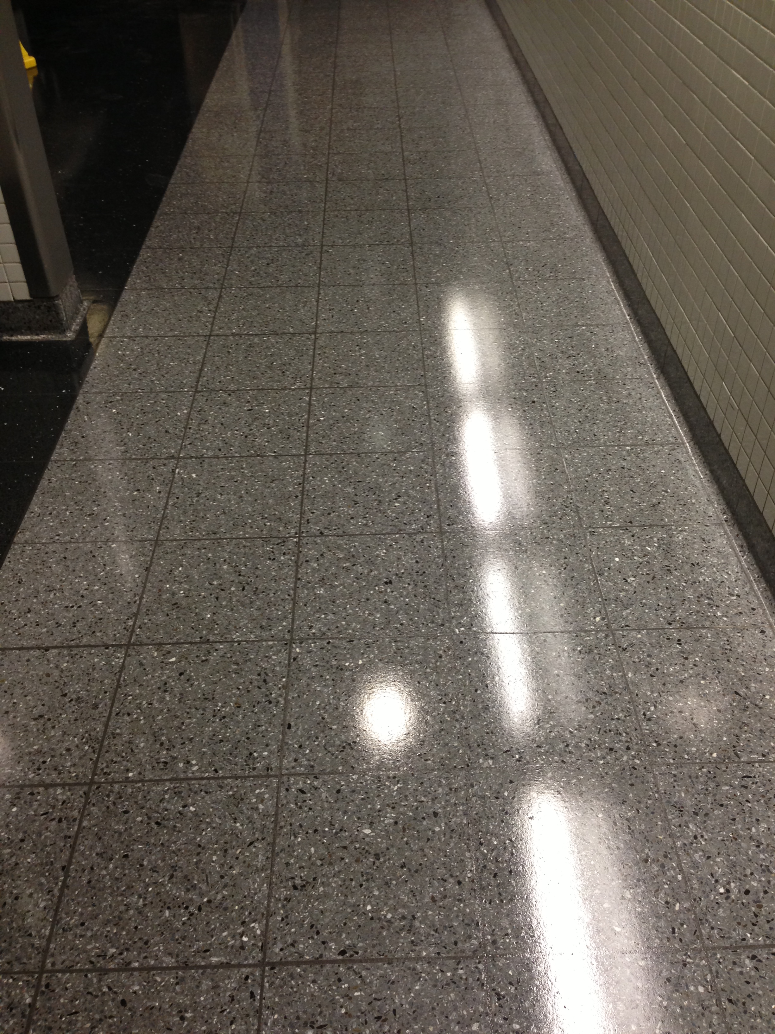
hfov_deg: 42.9
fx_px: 985
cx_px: 388
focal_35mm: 33
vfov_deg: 55.4
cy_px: 517
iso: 100
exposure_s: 1/20
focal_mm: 4.13
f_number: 2.4
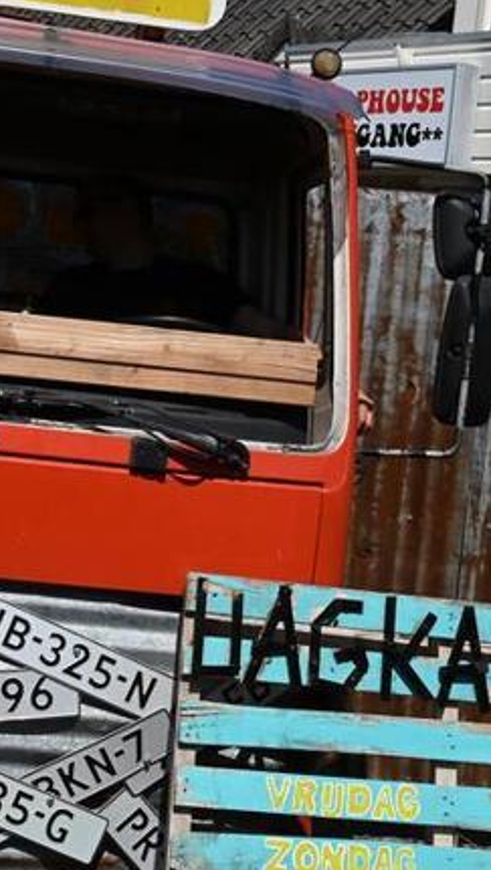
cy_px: 423
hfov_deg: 15.7
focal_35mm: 77
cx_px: 186
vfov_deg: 27.5
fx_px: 1779
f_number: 14
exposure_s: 1/800
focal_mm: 32
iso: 400
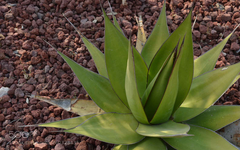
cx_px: 121
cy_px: 74
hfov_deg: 30.2
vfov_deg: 19.1
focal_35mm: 68
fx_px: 445
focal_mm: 44
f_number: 9
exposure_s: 1/160
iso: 200
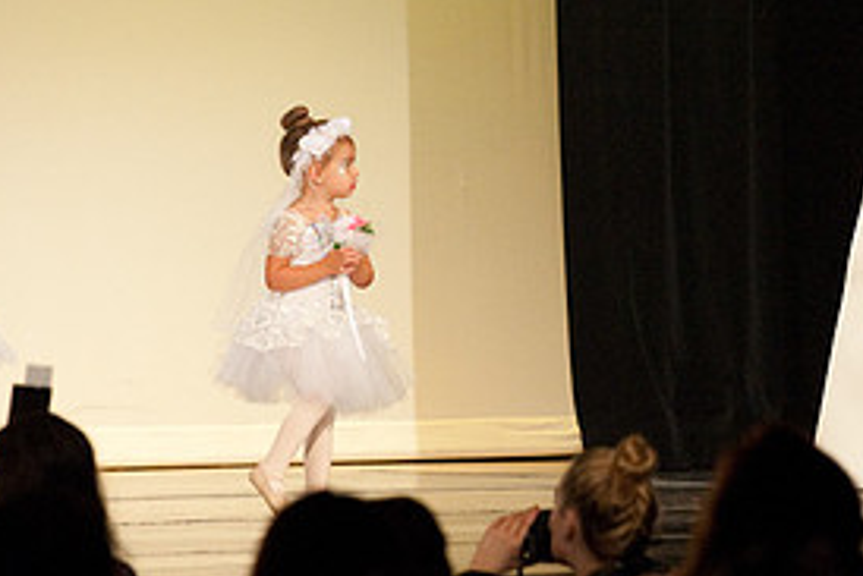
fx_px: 10145
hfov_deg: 4.9
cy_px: 25
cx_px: 517
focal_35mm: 423
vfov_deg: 3.3
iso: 3200
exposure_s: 1/200
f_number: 4
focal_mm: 200
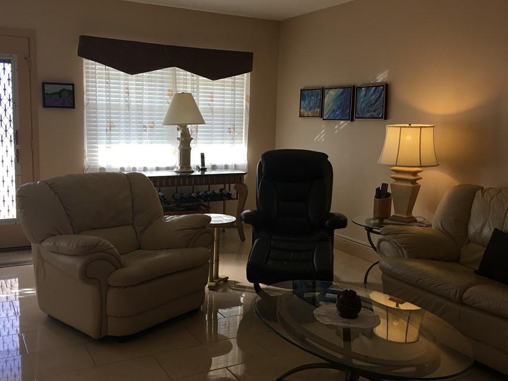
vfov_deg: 40.7
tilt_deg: -6.0
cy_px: 194
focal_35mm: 35
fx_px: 514
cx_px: 234
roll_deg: -1.1
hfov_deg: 52.6
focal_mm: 4.15
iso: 25
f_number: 2.2
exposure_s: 1/30
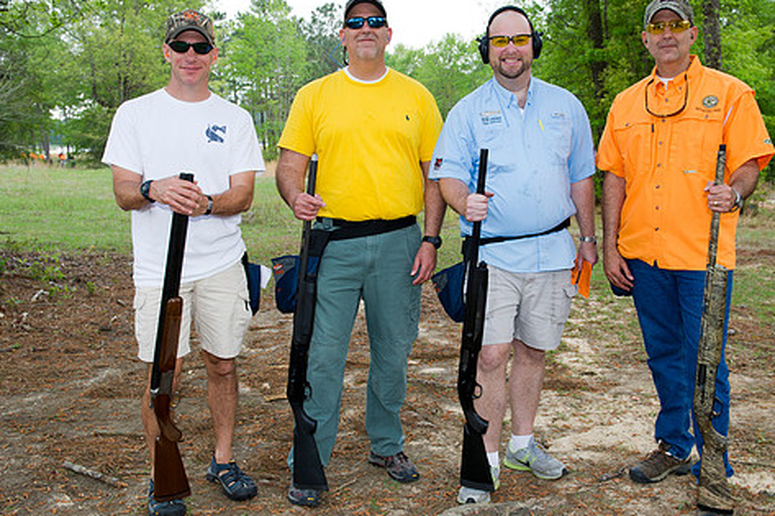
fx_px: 818
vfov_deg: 35.0
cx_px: 421
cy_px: 242
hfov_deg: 50.6
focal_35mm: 38
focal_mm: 31
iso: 400
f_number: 6.3
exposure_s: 1/250
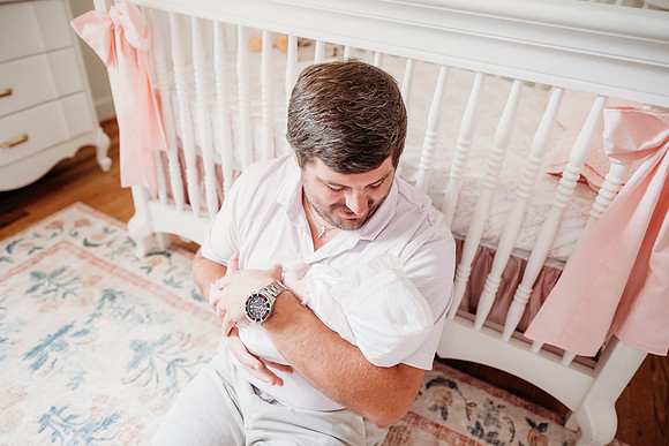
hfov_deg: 73.7
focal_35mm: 24
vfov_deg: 53.2
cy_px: 223
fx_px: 446
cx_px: 334
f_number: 2.8
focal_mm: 24
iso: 1000
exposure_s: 1/200
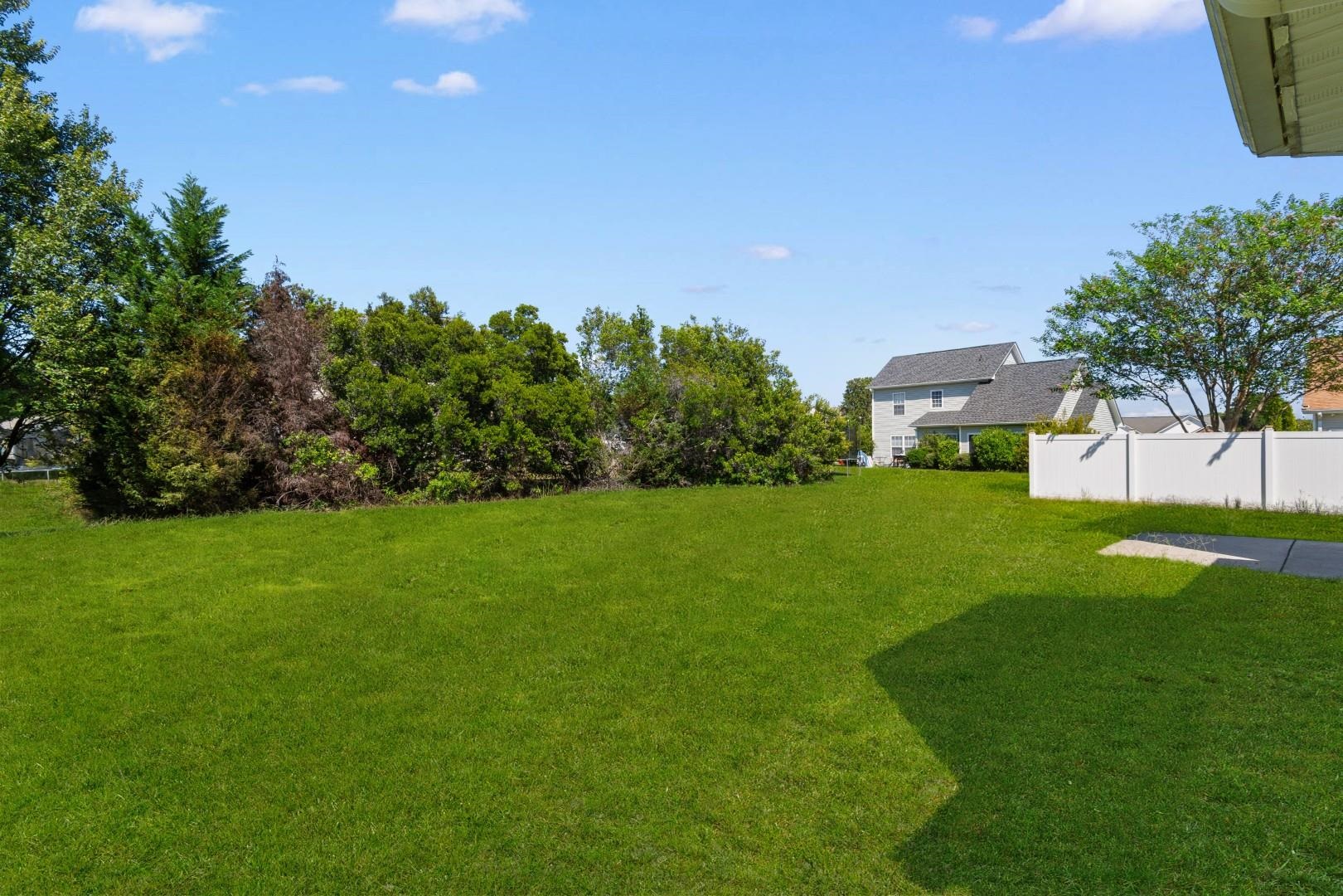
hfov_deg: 100.4
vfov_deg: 77.3
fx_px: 560
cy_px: 448
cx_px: 672
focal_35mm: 15
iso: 100
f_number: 7.1
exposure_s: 1/200
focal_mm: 10
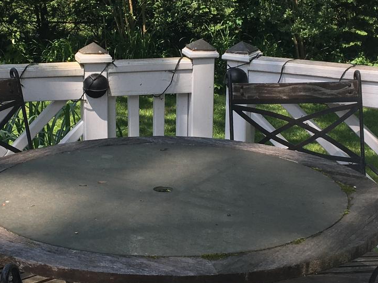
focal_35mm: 82
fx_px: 895
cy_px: 131
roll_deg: +0.3
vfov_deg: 18.0
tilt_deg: -13.8
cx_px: 164
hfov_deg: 23.8
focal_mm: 4.15
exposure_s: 1/553
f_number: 2.2
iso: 25
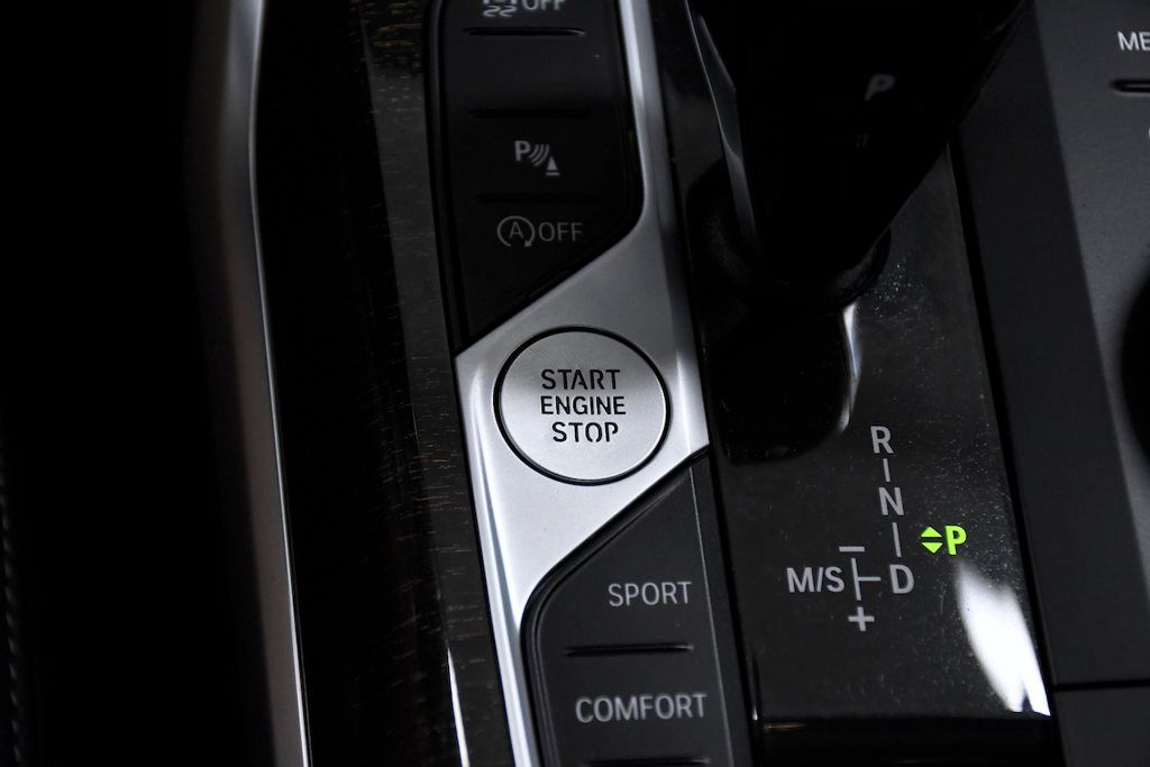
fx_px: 2875
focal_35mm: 90
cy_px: 384
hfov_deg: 22.6
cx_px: 575
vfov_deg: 15.2
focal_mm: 60
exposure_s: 1/500
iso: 2500
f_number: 5.6
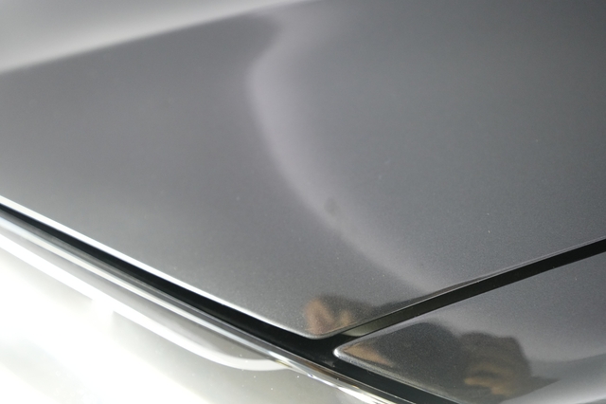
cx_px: 303
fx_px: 437
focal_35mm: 26
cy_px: 202
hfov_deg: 69.4
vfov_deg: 49.5
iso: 5000
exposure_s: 1/160
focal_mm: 26
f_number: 2.8
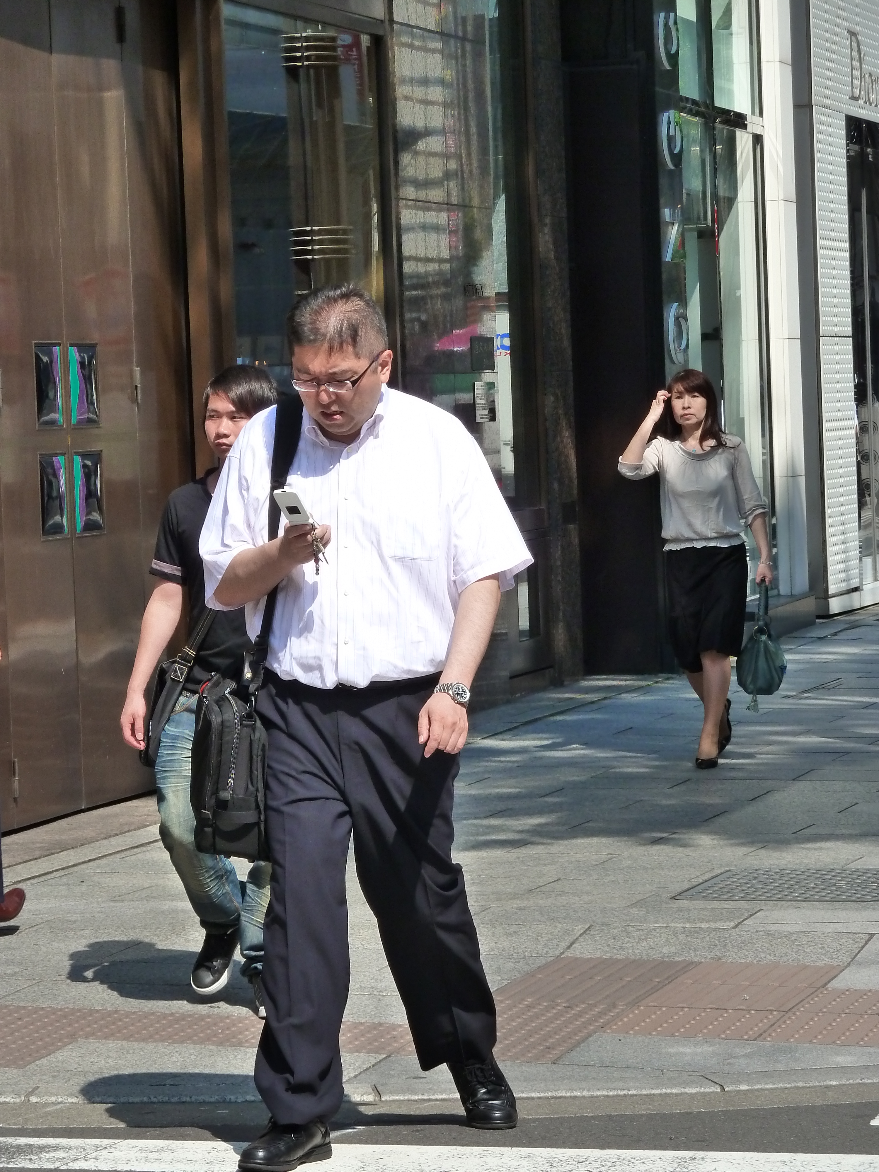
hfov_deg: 10.8
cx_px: 440
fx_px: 4638
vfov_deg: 14.4
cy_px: 586
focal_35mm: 137
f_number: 5
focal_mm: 22.5
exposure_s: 1/500
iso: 200
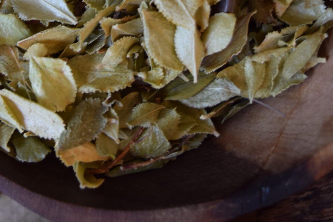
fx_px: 1018
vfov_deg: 12.1
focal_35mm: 110
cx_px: 46
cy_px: -55
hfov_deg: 18.3
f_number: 4.2
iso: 250
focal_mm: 28
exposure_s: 1/15
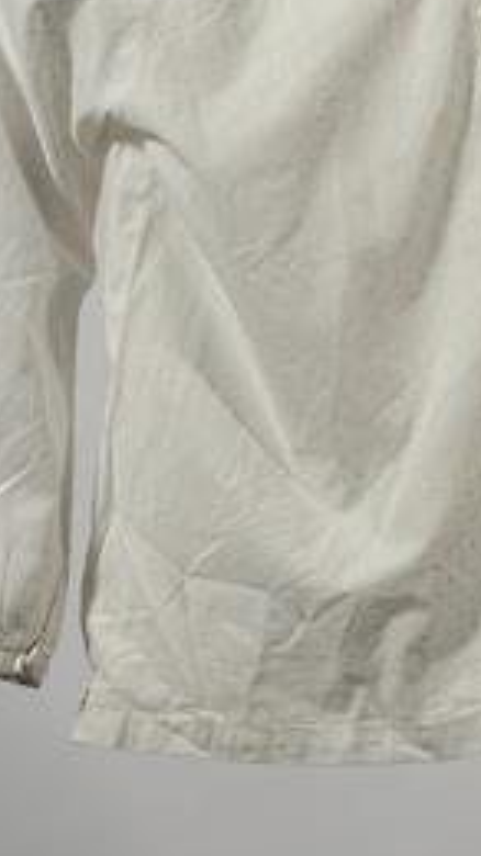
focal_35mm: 251
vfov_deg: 8.6
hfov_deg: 4.8
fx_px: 5699
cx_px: 451
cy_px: 514
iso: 100
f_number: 2.8
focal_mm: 16.89
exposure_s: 1/100
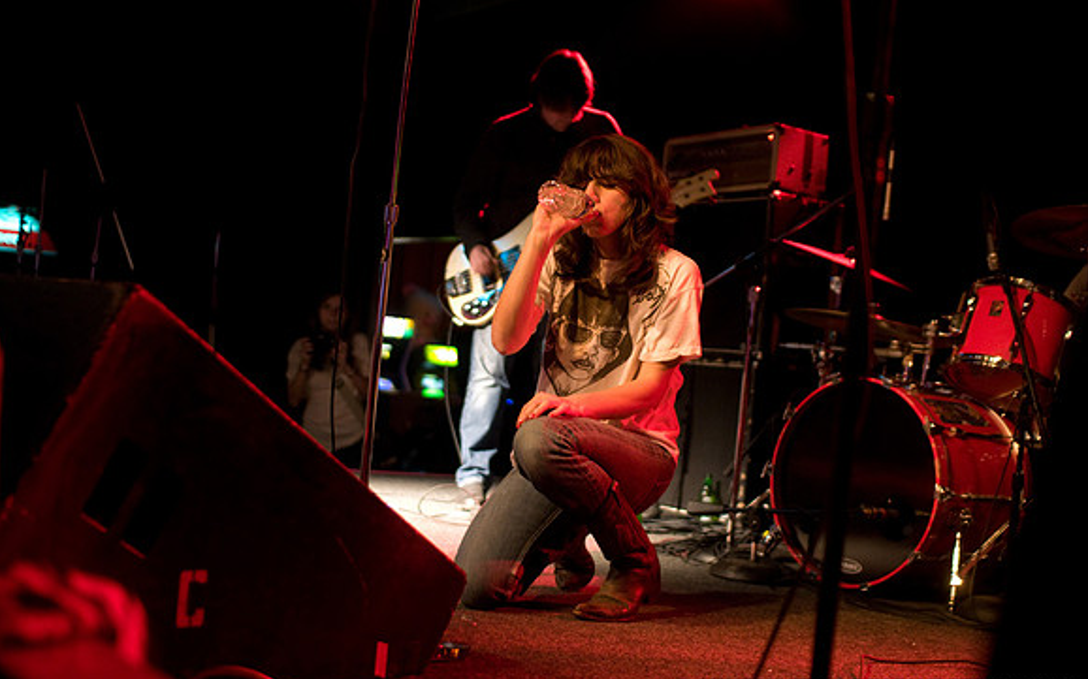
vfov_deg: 28.0
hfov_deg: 43.5
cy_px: 343
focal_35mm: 46
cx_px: 544
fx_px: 1364
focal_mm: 30
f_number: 1.6
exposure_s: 1/40
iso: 1000
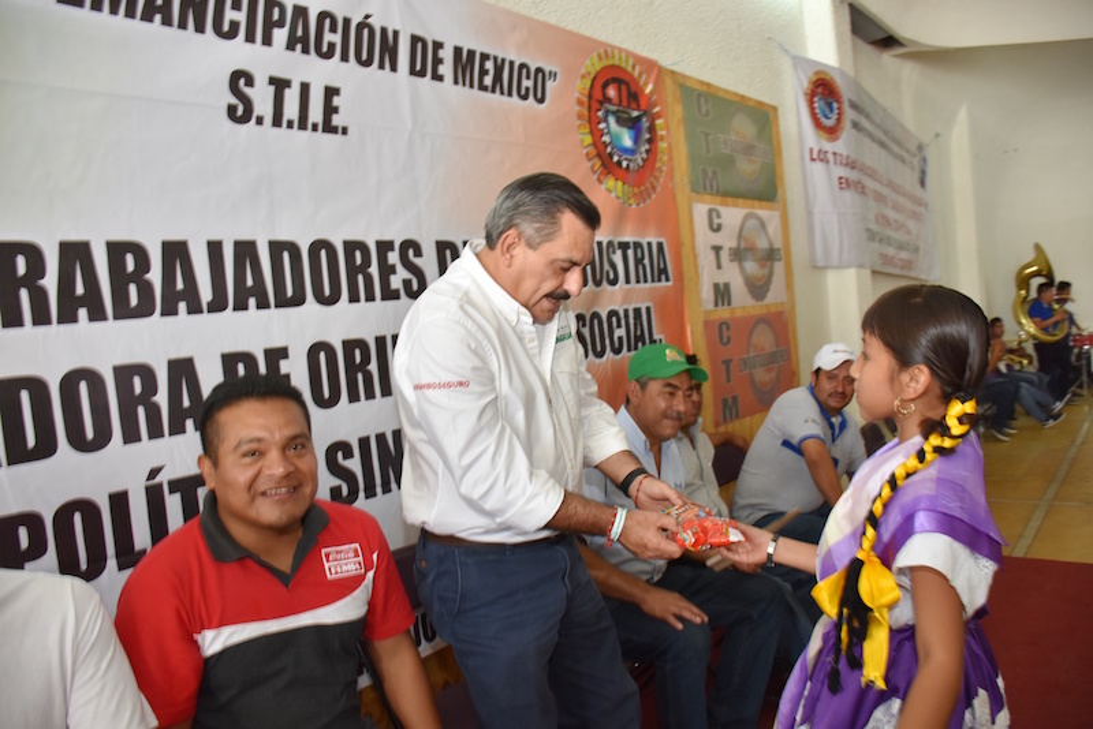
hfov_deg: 67.4
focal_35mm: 27
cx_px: 546
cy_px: 364
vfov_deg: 48.0
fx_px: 820
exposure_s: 1/60
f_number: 4
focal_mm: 18
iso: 640
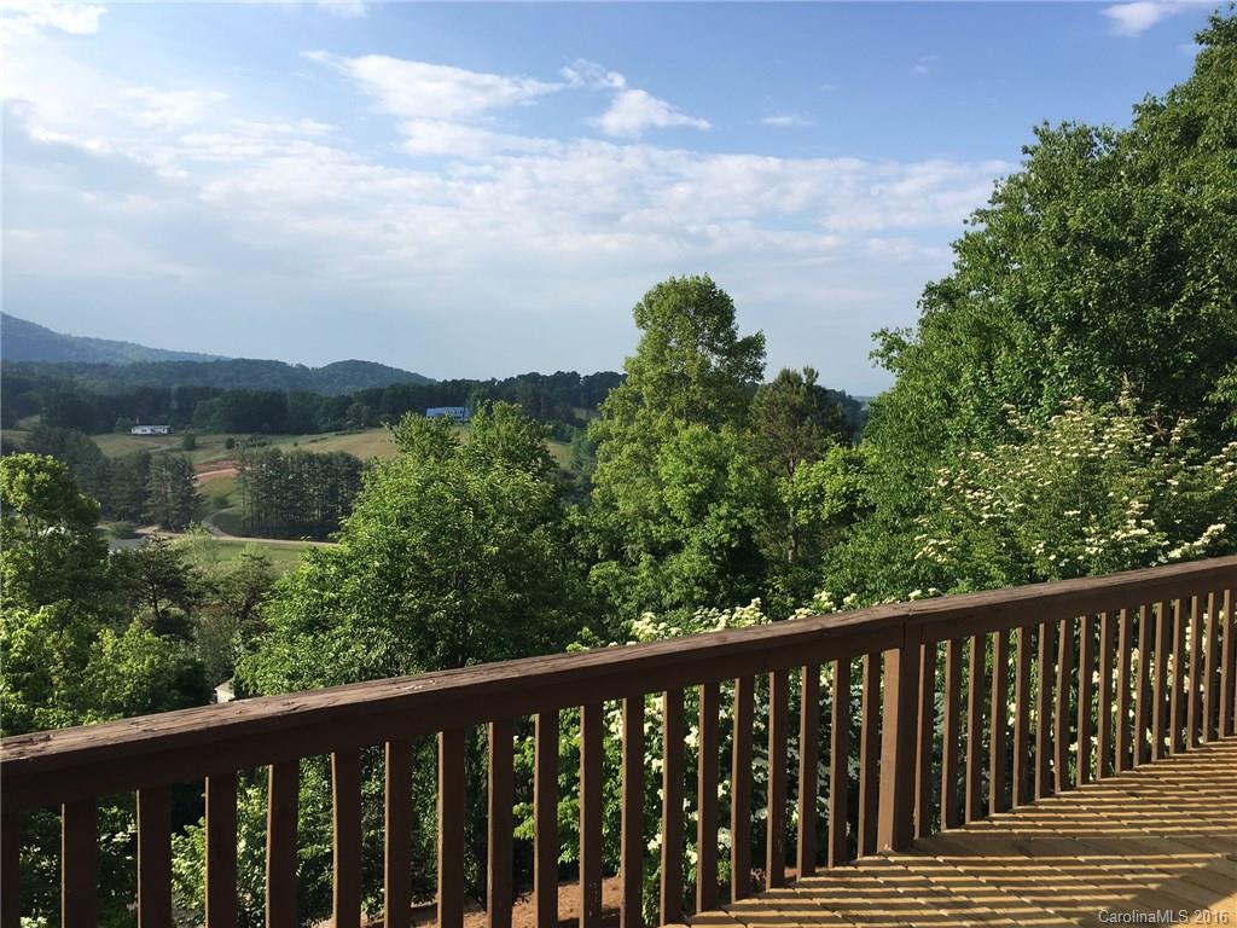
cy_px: 464
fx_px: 1036
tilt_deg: -1.7
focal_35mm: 29
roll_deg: -1.4
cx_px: 618
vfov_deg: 48.2
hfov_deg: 61.7
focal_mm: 4.15
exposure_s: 1/986
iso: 25
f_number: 2.2
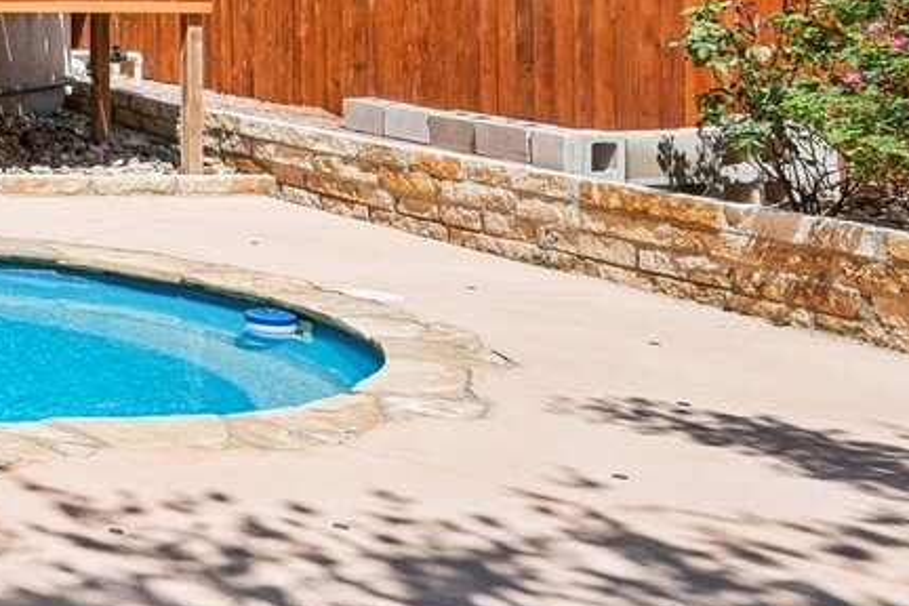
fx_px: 1515
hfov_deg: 21.5
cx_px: -734
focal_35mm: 60
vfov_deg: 21.5
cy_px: -48
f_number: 8
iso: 200
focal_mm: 16
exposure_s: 1/750
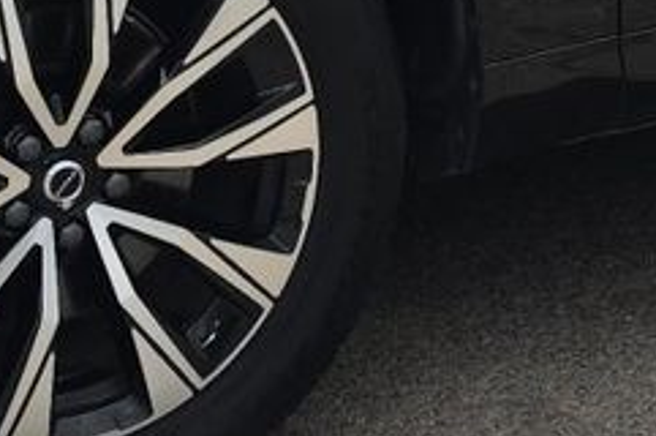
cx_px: 528
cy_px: -477
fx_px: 2893
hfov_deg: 12.9
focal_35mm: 159
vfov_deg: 8.1
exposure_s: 1/6572
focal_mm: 6.5
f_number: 1.4
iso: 63
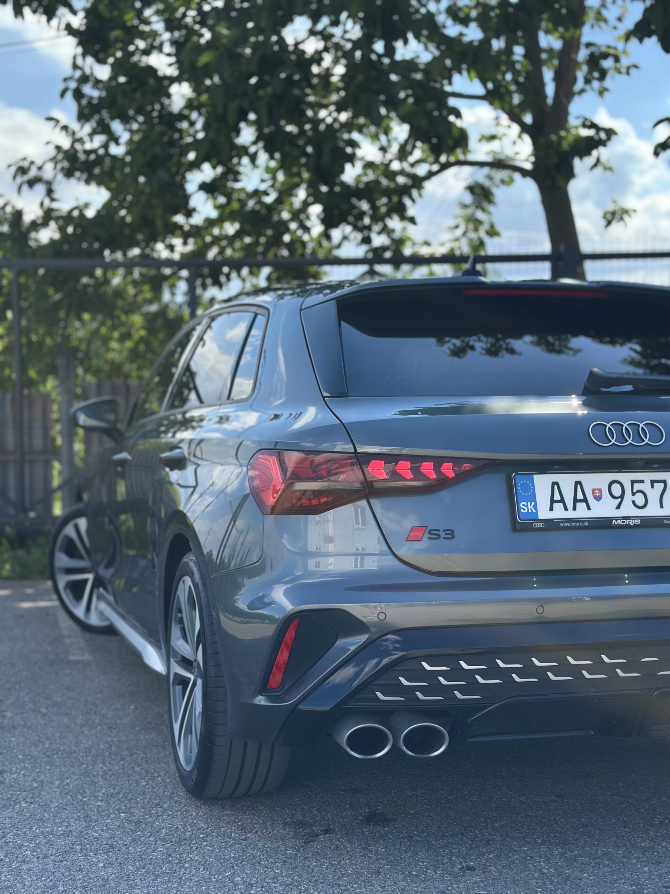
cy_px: 447
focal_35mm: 48
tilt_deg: -1.2
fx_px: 1239
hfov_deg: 30.3
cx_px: 335
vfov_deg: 39.7
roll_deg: -0.7
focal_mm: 6.86
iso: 100
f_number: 1.78
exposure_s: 1/3472
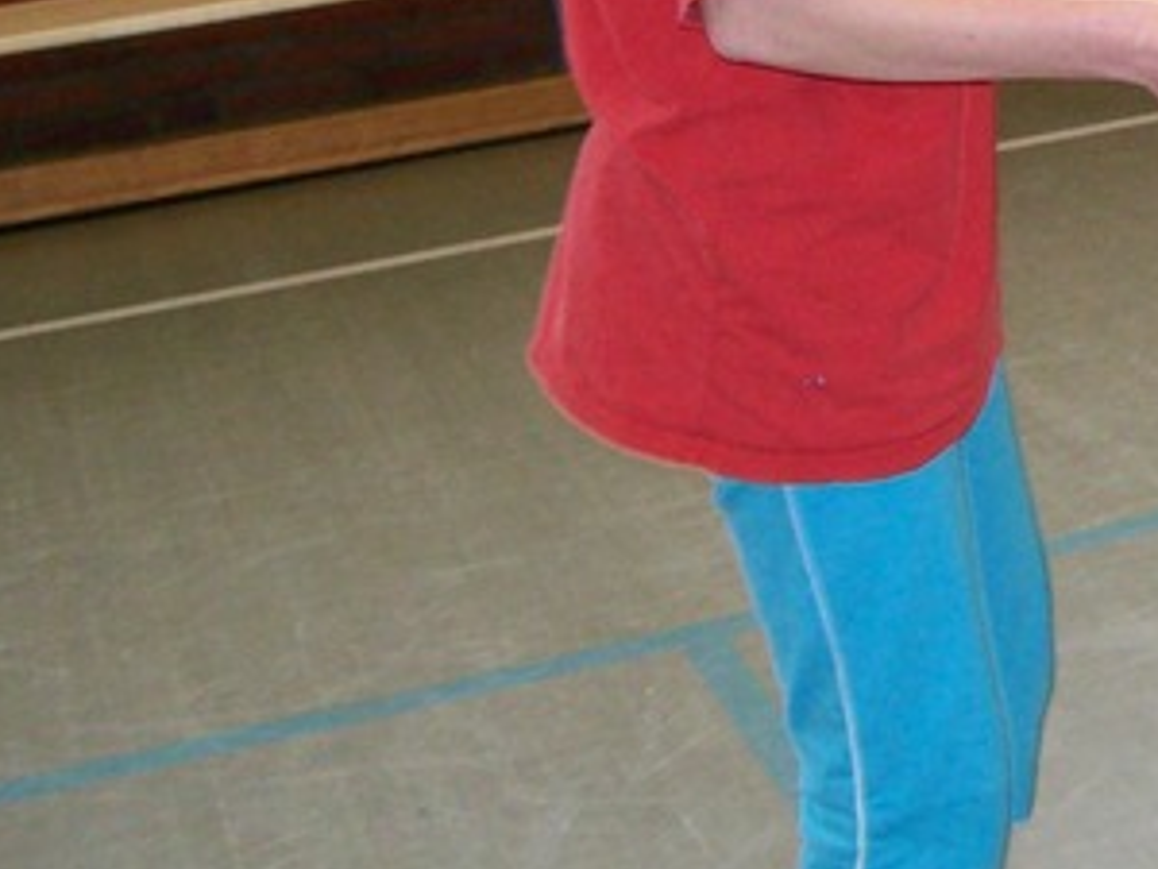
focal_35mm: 96
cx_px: 1382
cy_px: -44
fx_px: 3211
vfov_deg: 15.1
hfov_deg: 19.3
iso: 200
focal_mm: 6
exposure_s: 1/64
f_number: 2.7
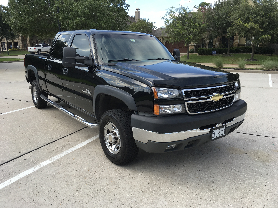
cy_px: 104
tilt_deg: -13.6
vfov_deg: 48.2
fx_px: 233
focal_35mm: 29
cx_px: 139
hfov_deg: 61.7
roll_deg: -0.9
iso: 25
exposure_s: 1/469
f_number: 2.2
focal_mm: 4.15
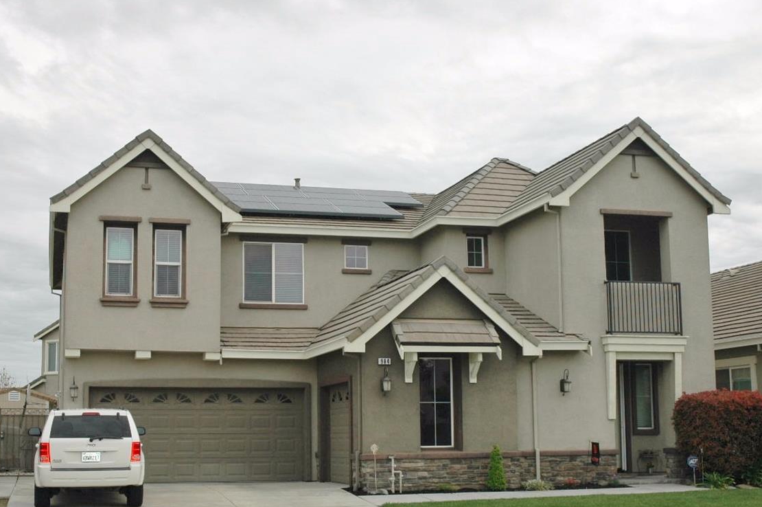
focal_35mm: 51
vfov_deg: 26.5
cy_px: 306
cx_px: 333
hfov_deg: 39.1
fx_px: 1072
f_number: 7.1
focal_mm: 25
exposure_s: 1/500
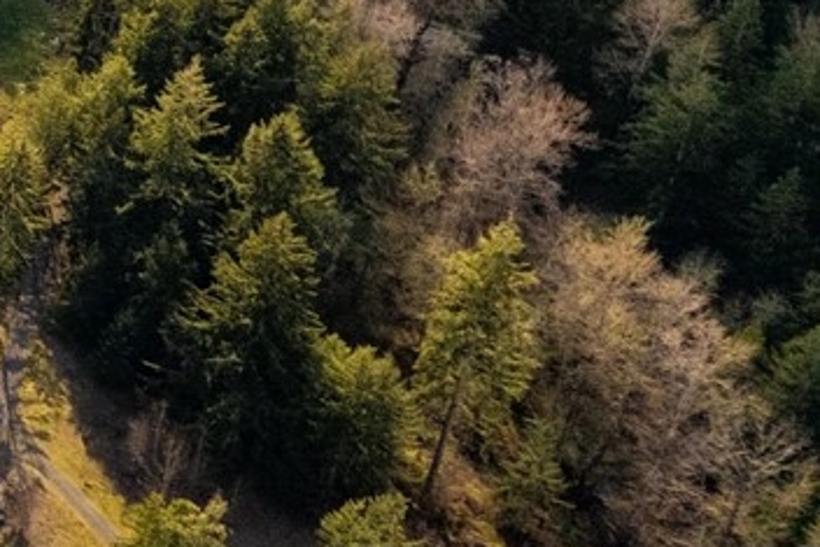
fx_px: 2415
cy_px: -428
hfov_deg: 13.7
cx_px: -1152
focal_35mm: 106
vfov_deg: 11.9
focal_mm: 8.38
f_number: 2.8
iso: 110
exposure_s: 1/2000
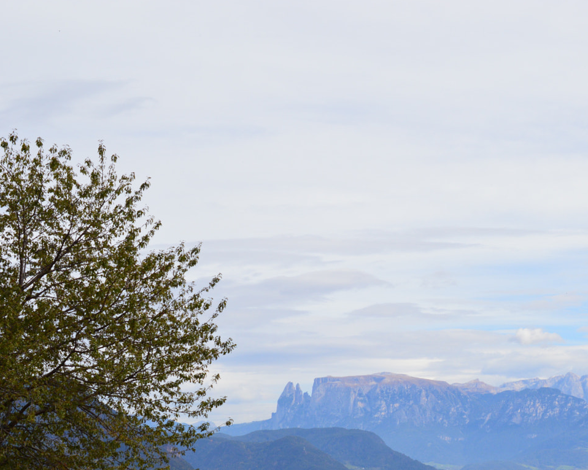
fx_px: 1636
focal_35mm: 94
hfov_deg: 20.2
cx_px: 470
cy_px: 324
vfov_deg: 16.3
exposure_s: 1/500
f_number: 11
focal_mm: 40
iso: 320
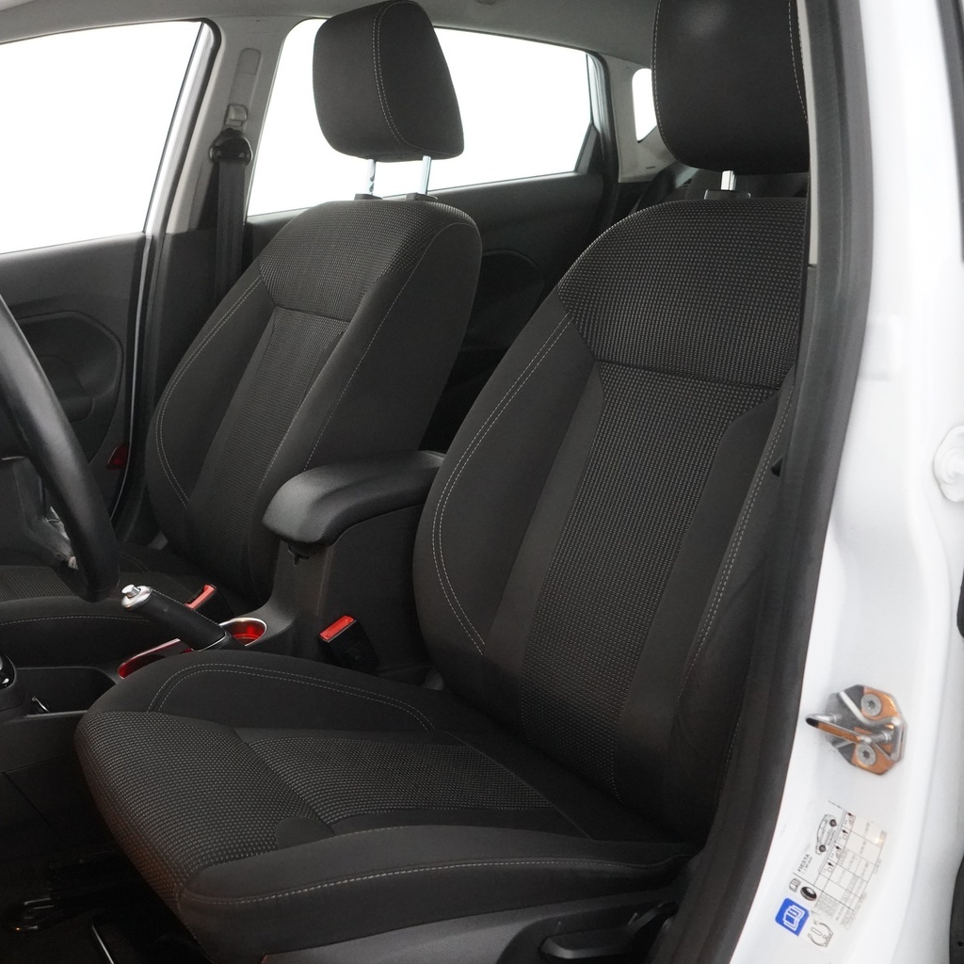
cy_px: 466
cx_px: 234
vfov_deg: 42.8
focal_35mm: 39
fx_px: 1229
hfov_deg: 41.5
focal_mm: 29
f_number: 6.3
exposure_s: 1/50
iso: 12800
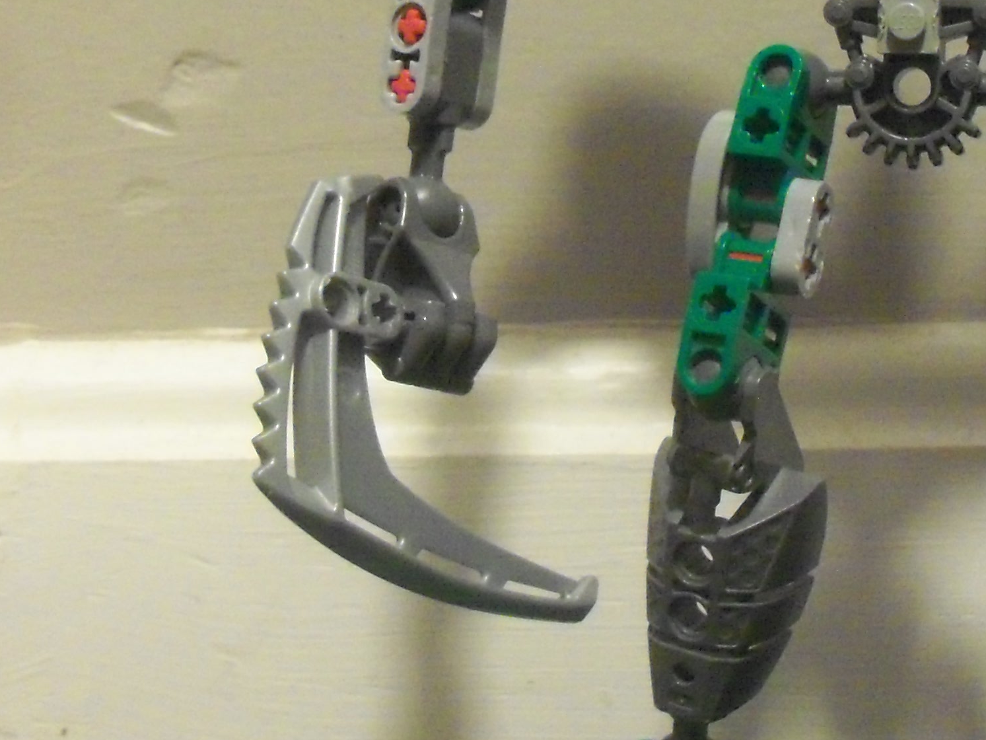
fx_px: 2649
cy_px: 246
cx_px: 789
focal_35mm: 93
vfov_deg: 15.9
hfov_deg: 20.8
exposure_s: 1/2
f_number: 3
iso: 400
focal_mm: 6.3
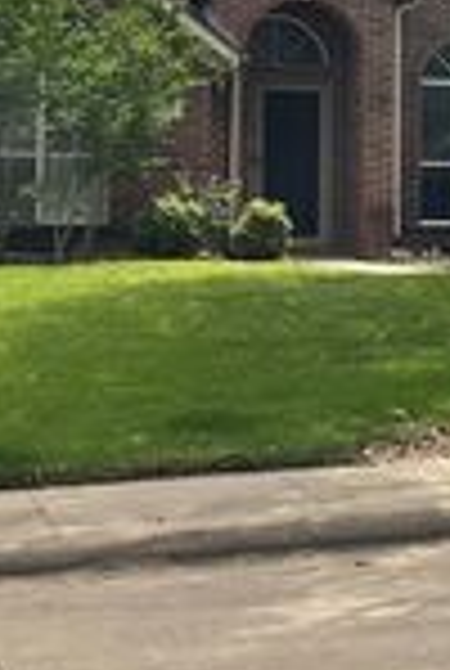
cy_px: 65
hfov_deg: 13.2
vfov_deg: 19.8
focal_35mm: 101
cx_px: 544
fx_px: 1885
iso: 16
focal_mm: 3
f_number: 1.8
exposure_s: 1/1848
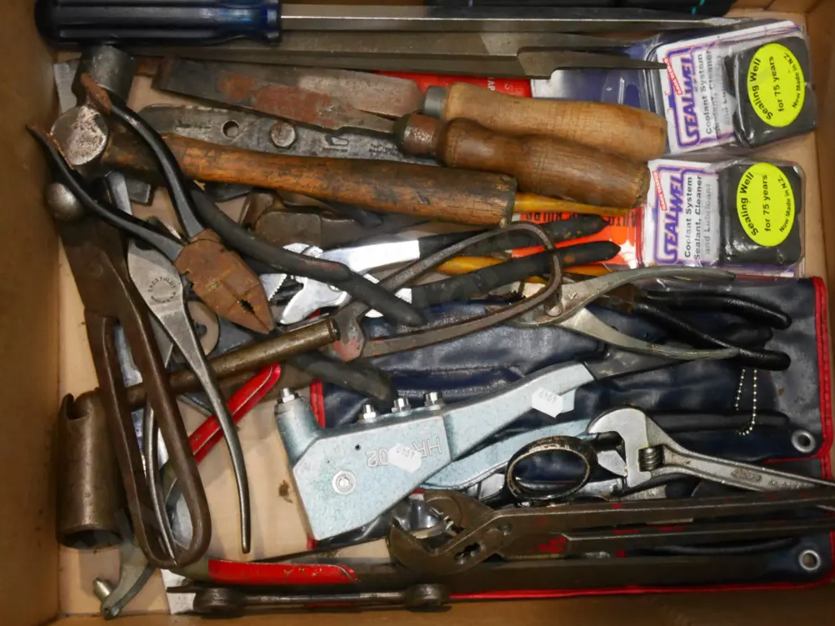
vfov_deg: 32.2
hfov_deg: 42.1
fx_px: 1085
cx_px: 422
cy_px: 309
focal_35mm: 45
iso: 3200
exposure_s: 1/60
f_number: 4.9
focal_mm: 22
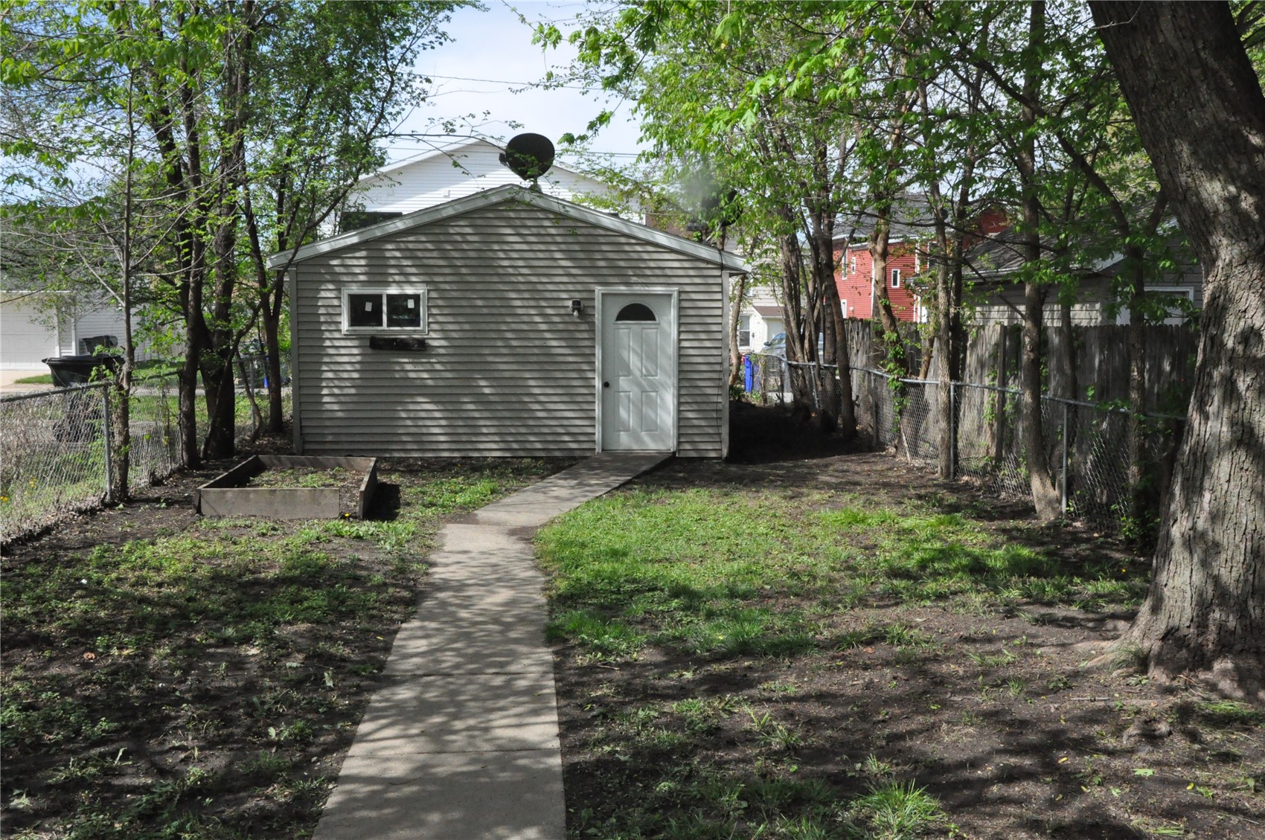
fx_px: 1263
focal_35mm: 36
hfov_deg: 53.2
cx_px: 632
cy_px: 420
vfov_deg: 36.8
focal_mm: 24
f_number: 16
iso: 3200
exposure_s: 1/1000
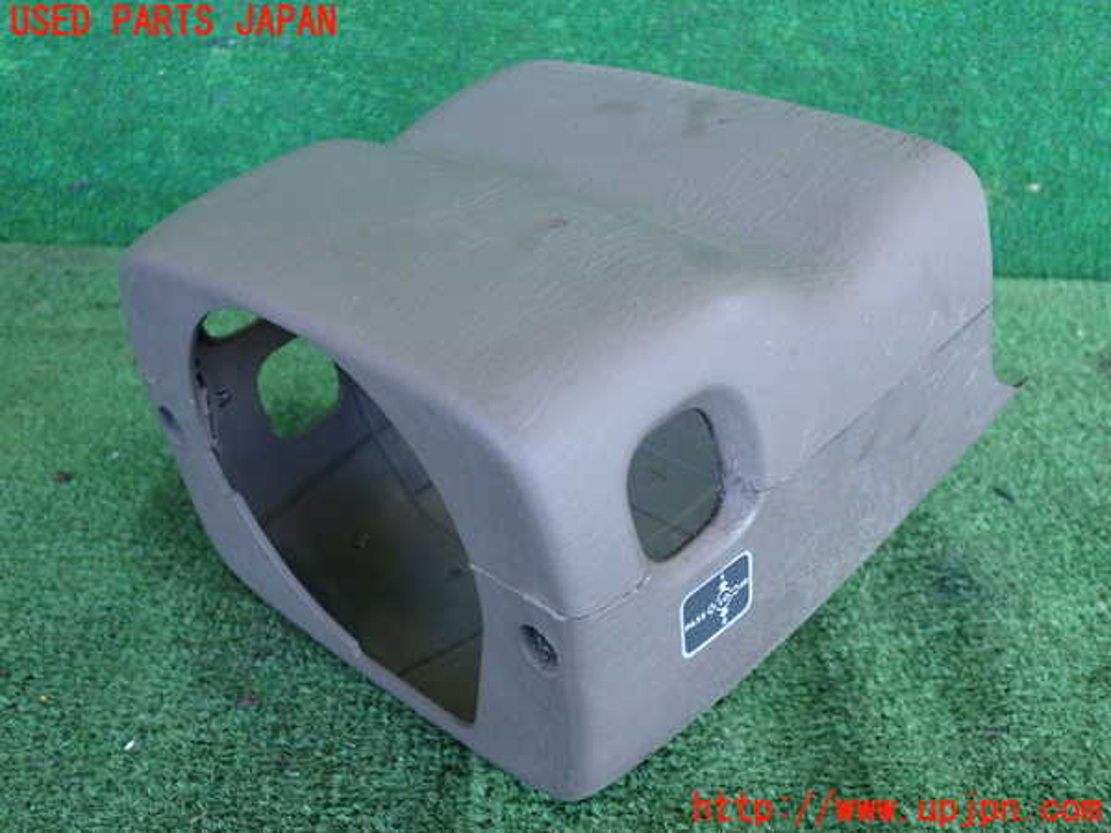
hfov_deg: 49.0
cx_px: 556
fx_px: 1220
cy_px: 416
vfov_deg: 37.7
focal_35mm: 38
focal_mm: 6.83
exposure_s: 1/125
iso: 800
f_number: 2.7
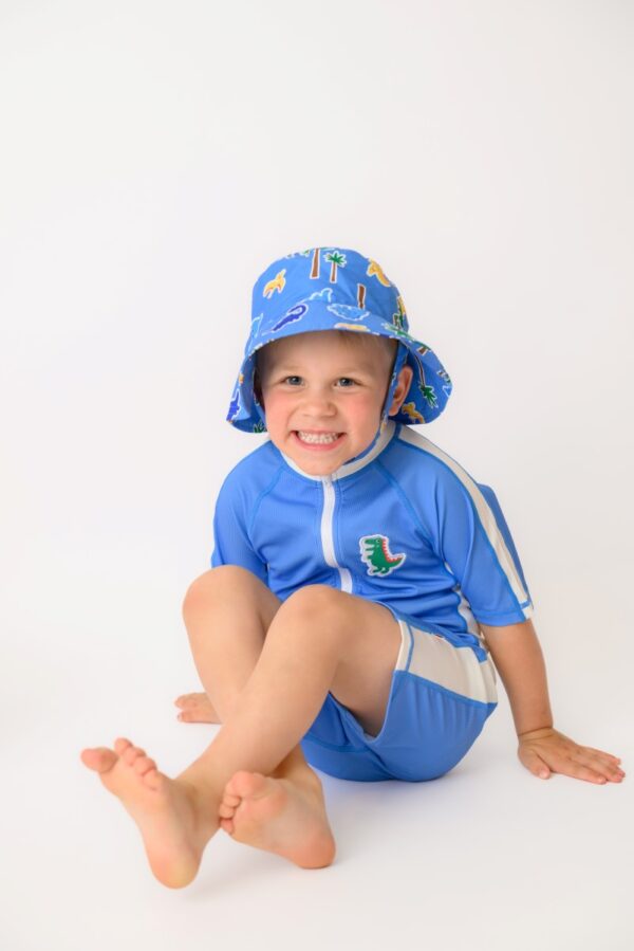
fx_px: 1373
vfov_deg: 38.2
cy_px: 476
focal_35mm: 52
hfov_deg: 26.0
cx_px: 317
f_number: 3.5
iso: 100
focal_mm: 52
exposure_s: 1/160
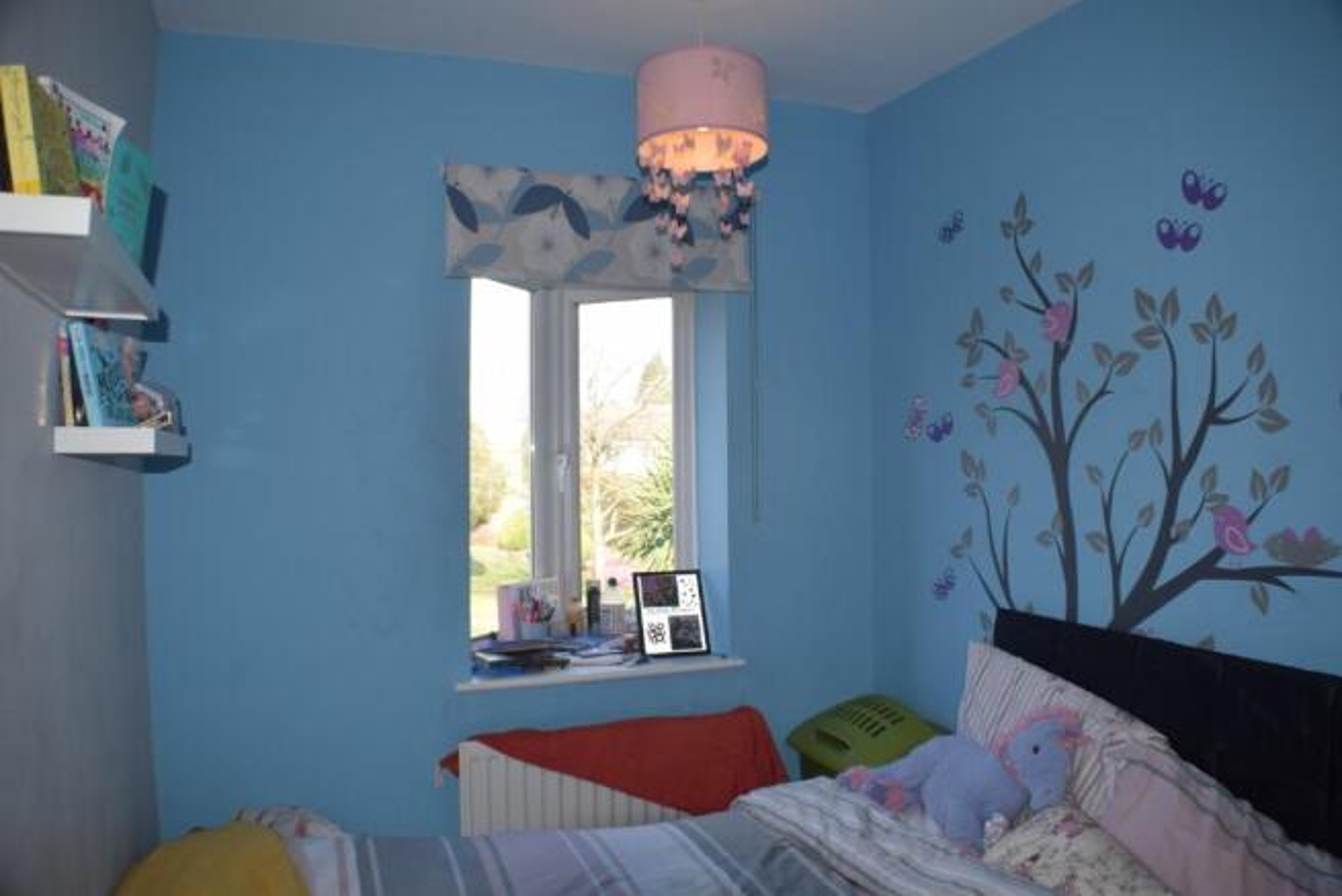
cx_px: 671
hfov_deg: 57.2
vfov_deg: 40.0
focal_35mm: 33
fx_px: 1230
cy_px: 448
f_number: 5.6
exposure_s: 1/125
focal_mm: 22
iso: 220
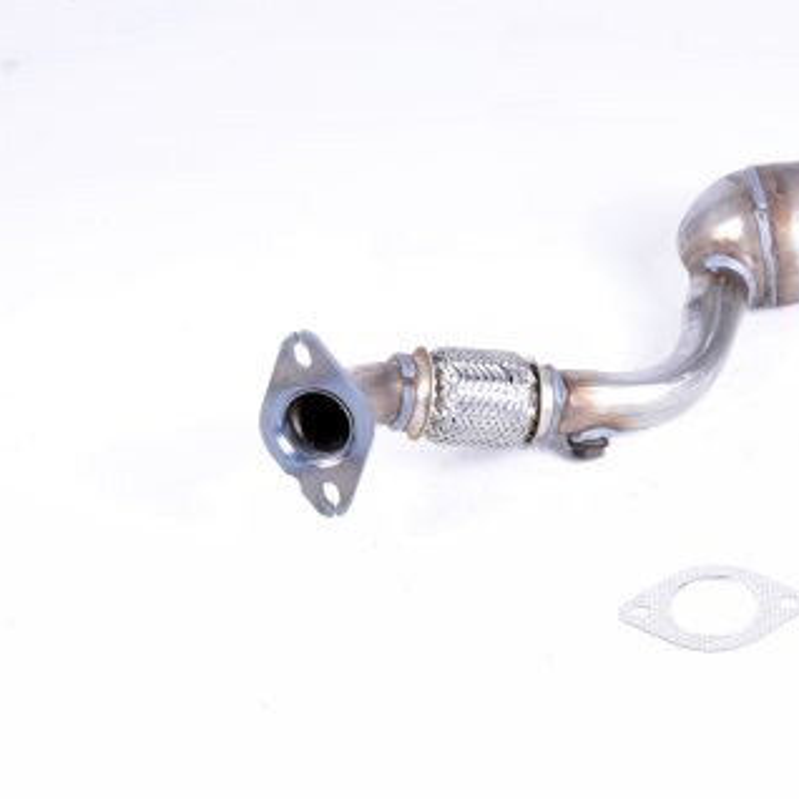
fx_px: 3442
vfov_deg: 13.2
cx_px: 746
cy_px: 351
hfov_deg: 13.1
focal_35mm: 132
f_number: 13
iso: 200
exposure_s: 1/60
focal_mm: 55
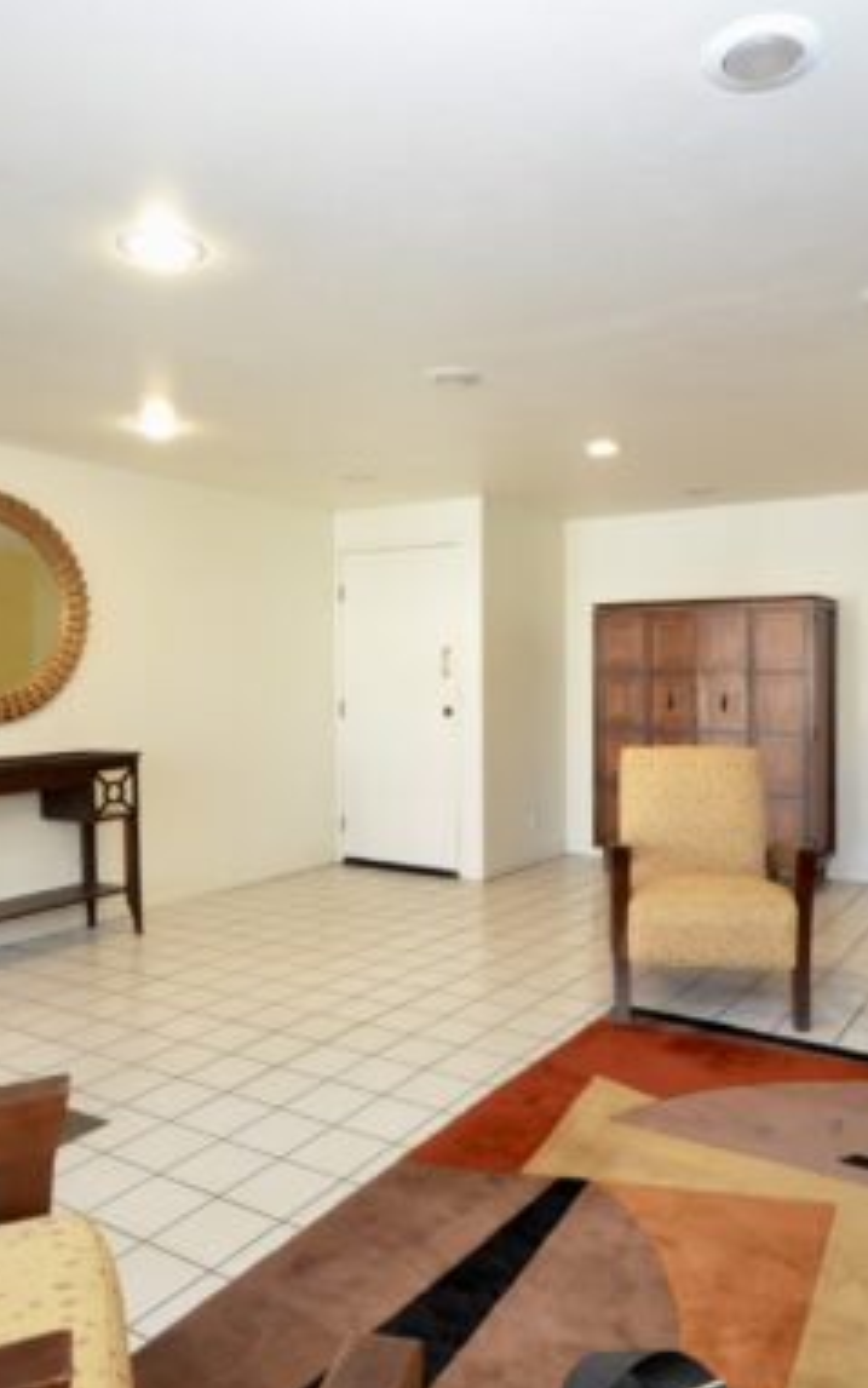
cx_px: 479
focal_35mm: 24
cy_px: 683
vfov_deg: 74.8
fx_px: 908
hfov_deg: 51.0
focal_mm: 10
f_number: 4
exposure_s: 1/60
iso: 900
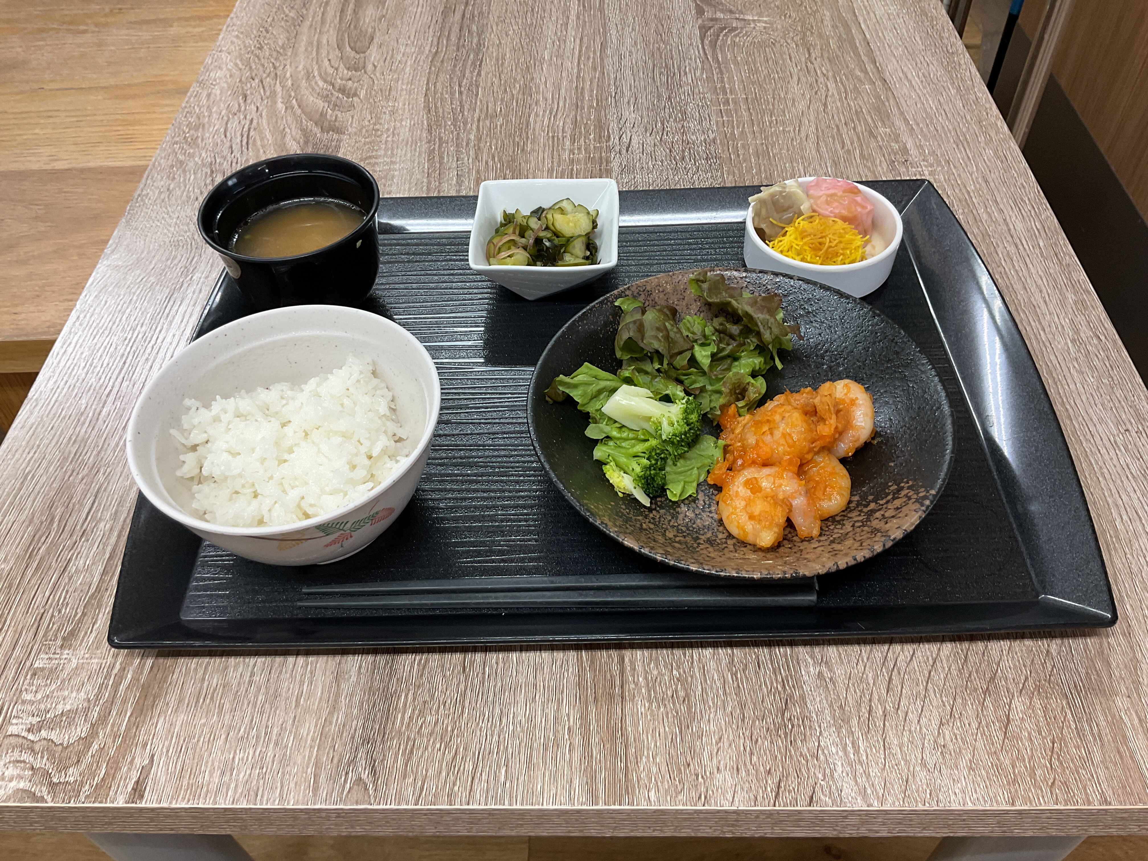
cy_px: 430
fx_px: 962
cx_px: 574
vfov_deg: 48.2
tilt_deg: -49.5
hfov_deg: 61.7
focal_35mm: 29
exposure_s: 1/60
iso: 50
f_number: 1.8
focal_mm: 3
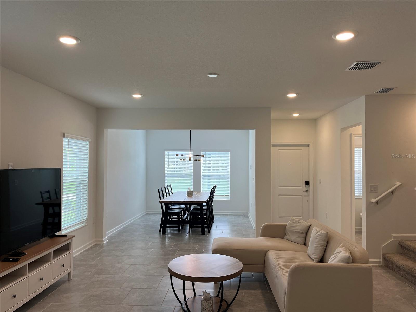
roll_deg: +0.0
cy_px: 156
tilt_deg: +0.7
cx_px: 208
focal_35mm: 26
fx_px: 312
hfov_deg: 67.3
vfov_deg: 53.1
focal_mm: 5.1
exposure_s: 1/148
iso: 64
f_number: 1.6
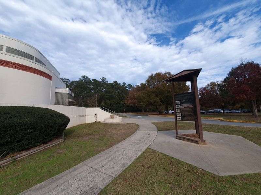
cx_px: 130
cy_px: 98
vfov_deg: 89.9
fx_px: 98
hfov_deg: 106.2
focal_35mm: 13
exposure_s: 1/762
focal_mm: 1.8
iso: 50
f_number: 2.2
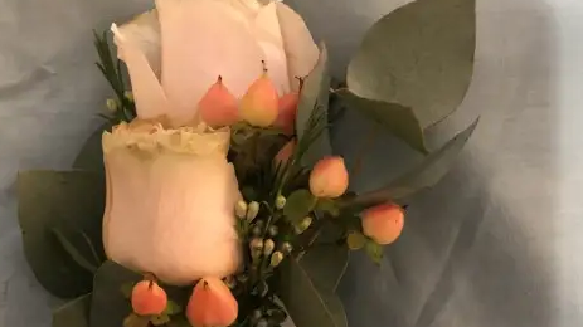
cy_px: 185
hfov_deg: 22.7
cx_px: 248
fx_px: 1453
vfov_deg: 12.9
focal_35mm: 94
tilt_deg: -74.7
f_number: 2.4
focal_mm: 6
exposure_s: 1/8
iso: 160
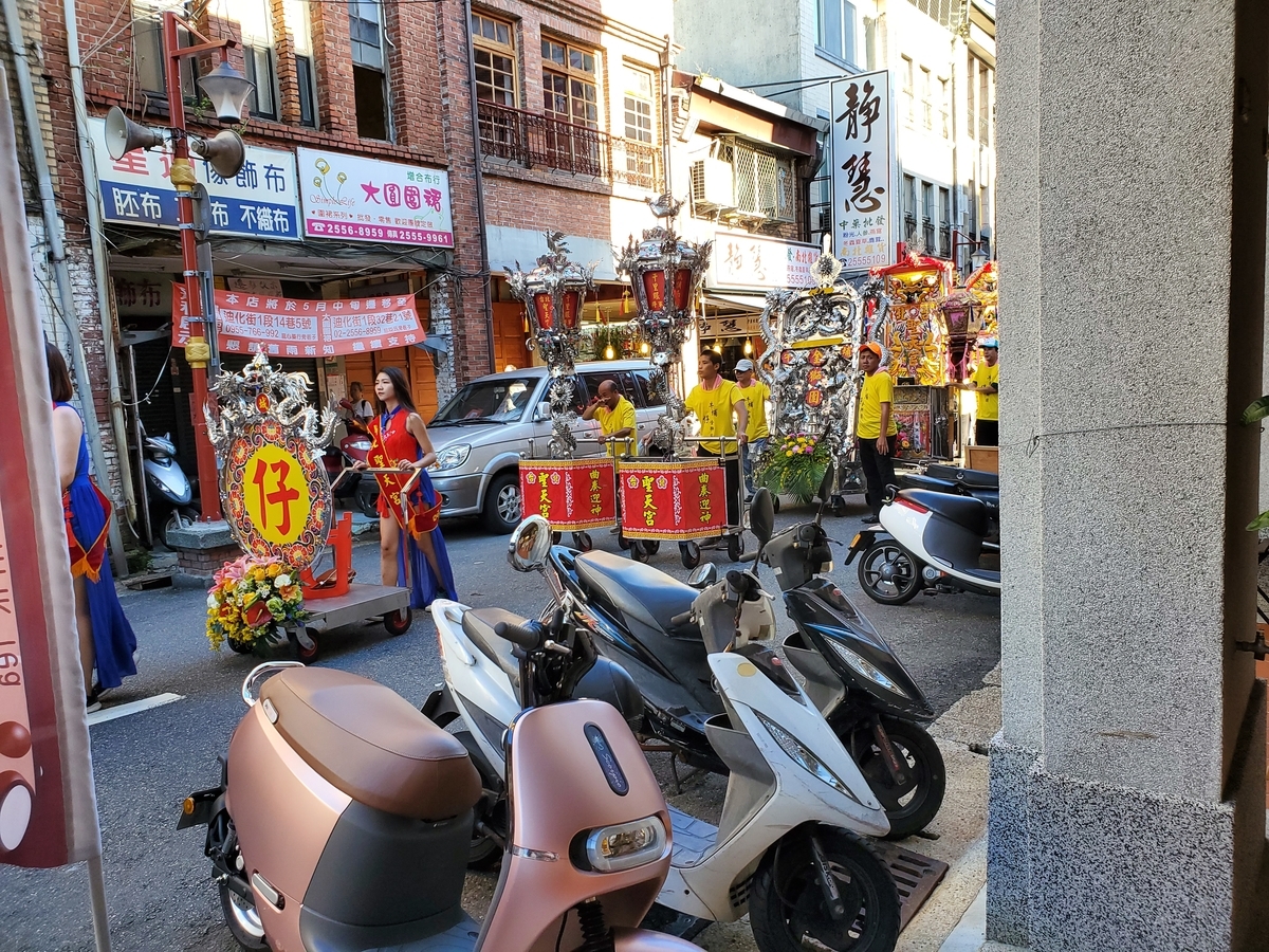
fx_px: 953
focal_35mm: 26
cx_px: 634
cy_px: 476
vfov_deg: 53.1
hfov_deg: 67.3
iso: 64
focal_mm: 4.3
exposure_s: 1/120
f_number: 2.4
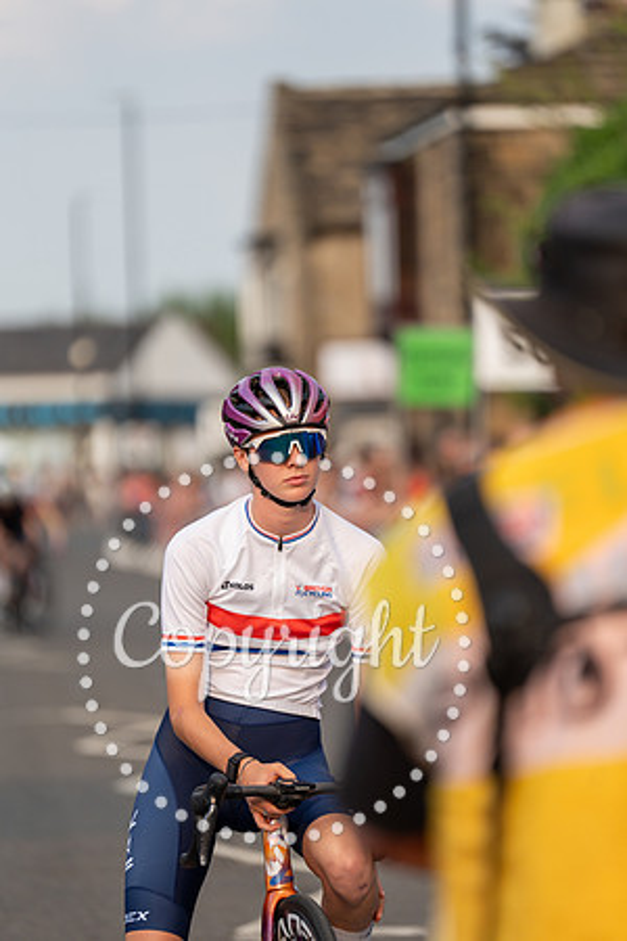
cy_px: 470
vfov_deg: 10.3
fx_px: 5225
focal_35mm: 200
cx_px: 314
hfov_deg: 6.9
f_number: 2.8
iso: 500
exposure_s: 1/2500
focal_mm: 200
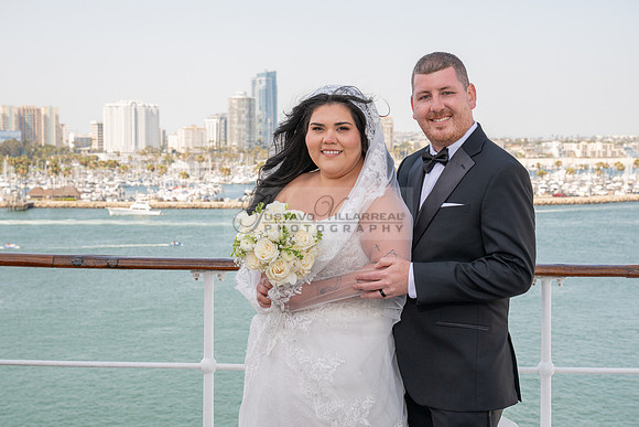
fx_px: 1065
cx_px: 320
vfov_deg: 22.6
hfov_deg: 33.4
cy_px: 214
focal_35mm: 60
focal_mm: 60
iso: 200
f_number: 9
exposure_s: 1/200
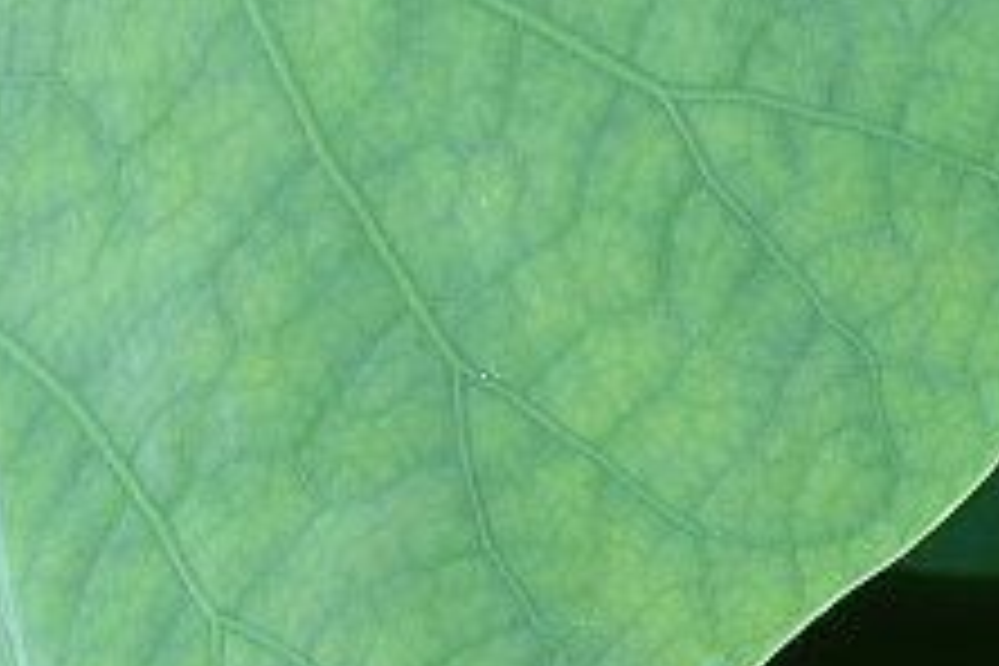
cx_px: -256
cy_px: 981
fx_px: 14984
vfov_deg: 2.5
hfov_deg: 3.8
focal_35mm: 540
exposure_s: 1/250
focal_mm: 100
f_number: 5.6
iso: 200
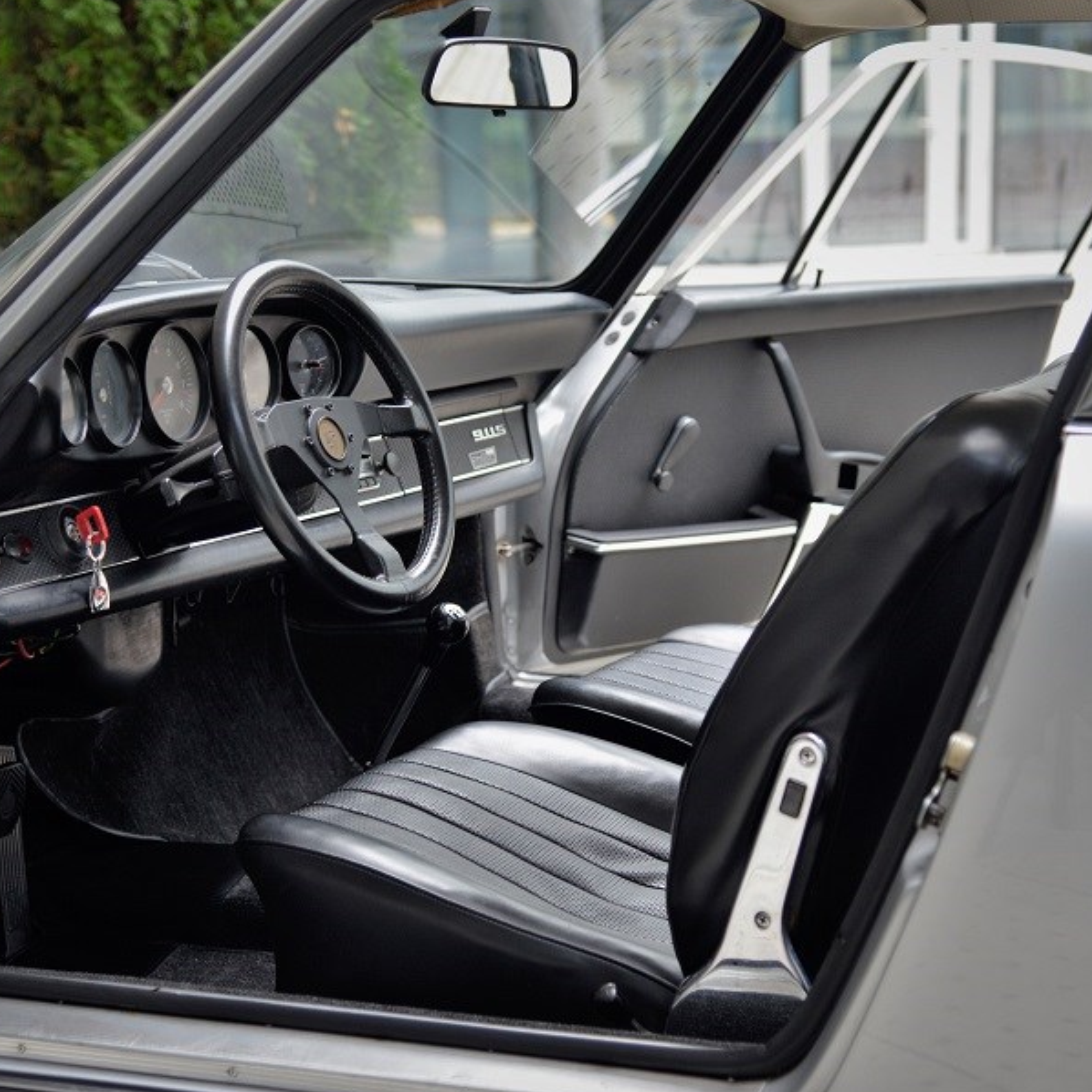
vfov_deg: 21.9
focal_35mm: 79
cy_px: 560
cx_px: 526
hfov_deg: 21.9
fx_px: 2820
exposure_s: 1/30
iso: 800
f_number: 4
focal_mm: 58
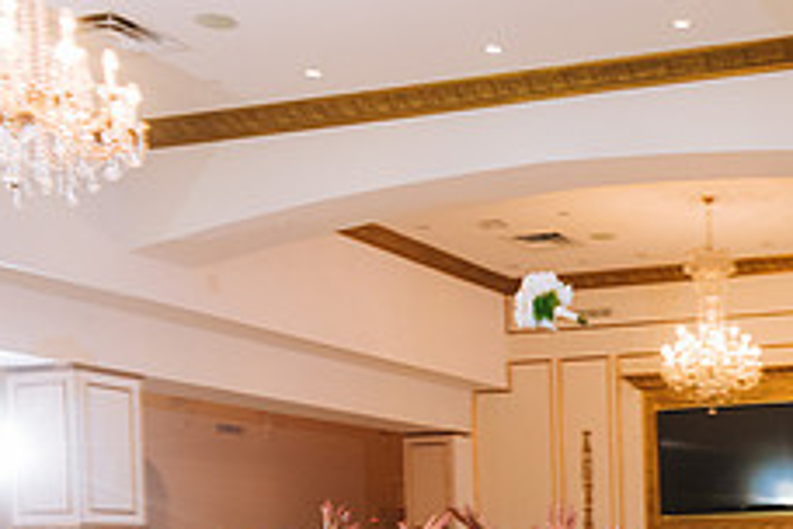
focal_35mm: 61
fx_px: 1344
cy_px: 614
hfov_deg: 30.1
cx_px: 831
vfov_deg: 20.9
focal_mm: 24
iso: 1600
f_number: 4
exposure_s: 1/125
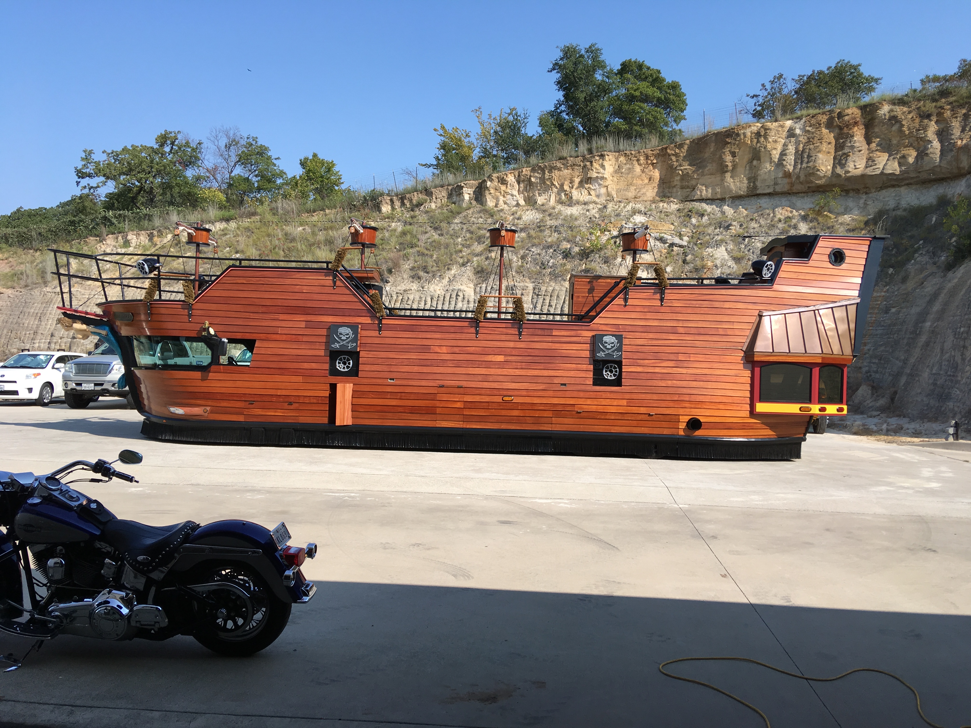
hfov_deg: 61.7
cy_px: 364
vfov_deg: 48.2
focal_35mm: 29
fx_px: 813
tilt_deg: -1.6
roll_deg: -2.2
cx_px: 486
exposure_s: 1/1166
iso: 25
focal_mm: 4.15
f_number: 2.2
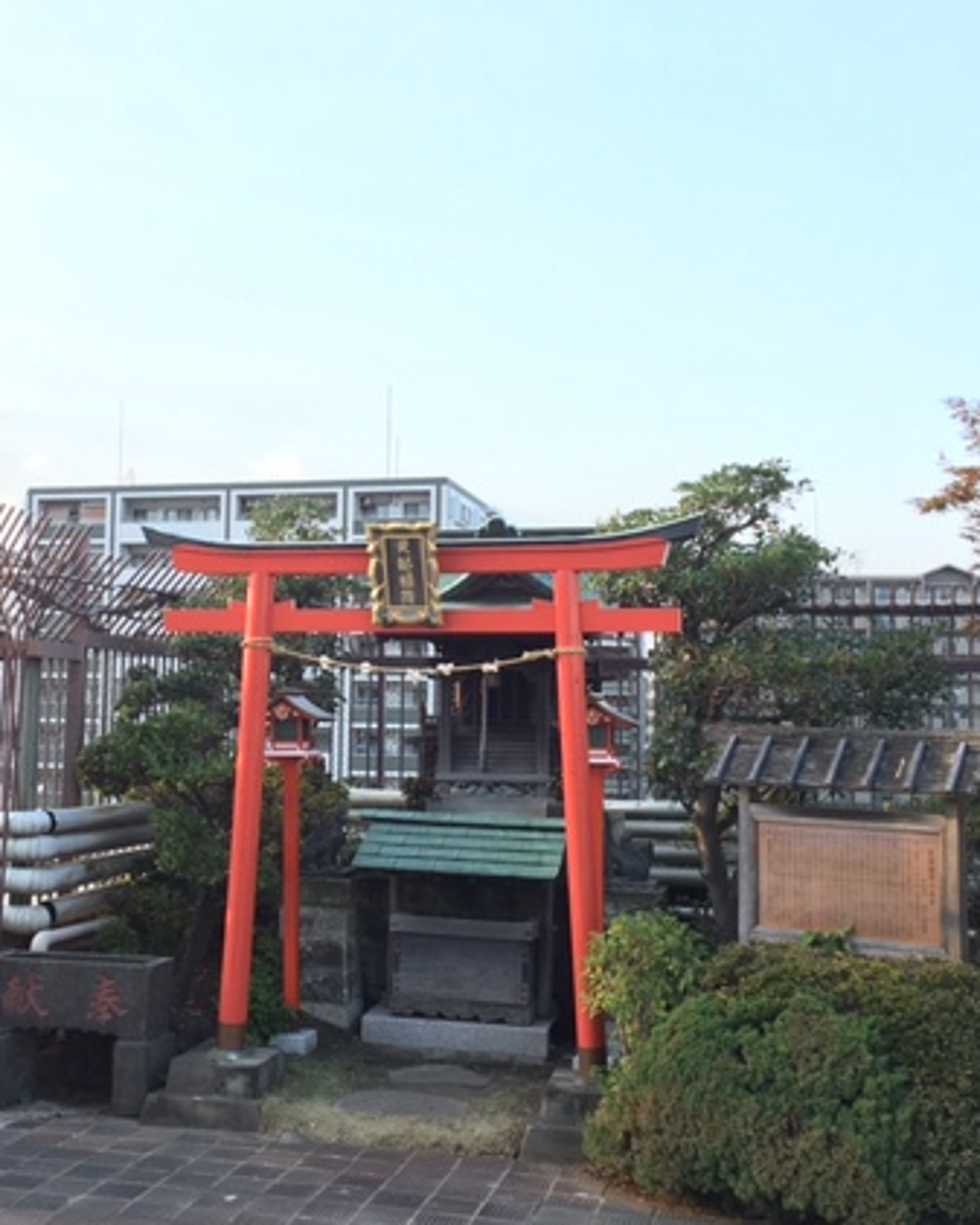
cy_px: 585
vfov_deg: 42.9
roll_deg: -1.3
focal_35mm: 43
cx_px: 366
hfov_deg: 34.7
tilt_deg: +5.0
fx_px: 1558
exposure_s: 1/138
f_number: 2.2
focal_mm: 4.15
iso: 25
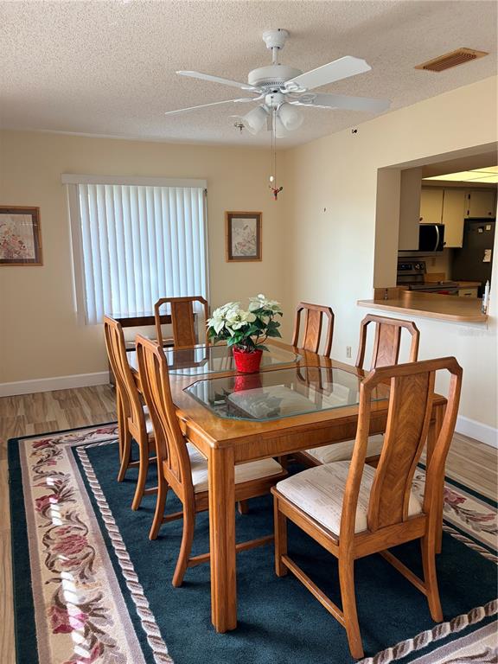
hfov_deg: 53.1
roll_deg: +1.7
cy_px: 332
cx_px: 249
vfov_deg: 67.3
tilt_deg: -9.6
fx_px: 499
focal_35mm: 26
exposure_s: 1/120
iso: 100
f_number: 1.6
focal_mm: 5.96
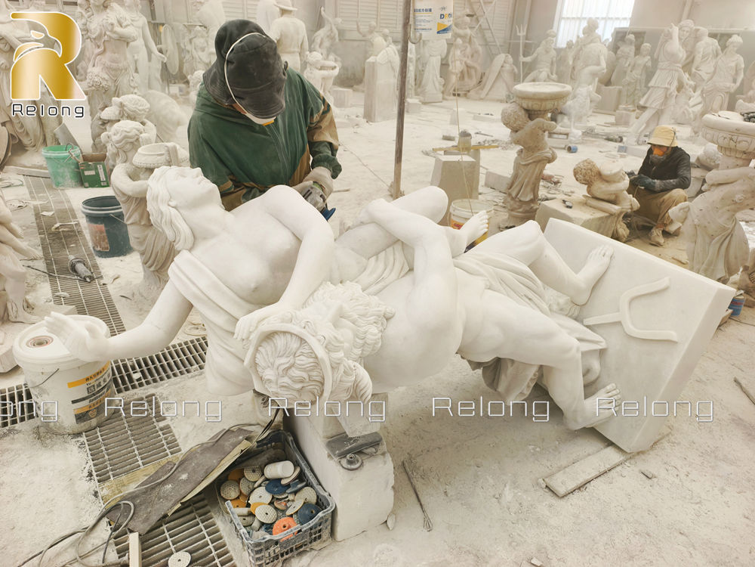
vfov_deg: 58.9
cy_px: 284
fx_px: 502
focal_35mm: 23
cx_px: 378
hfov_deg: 73.9
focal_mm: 6.54
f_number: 1.57
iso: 395
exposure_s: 1/100
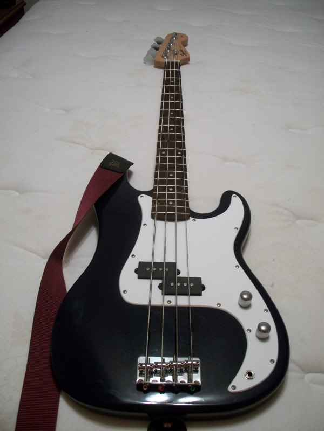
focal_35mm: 35
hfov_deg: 40.7
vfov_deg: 52.6
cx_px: 162
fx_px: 437
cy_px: 216
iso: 160
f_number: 3.1
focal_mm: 6.3
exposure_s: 1/25
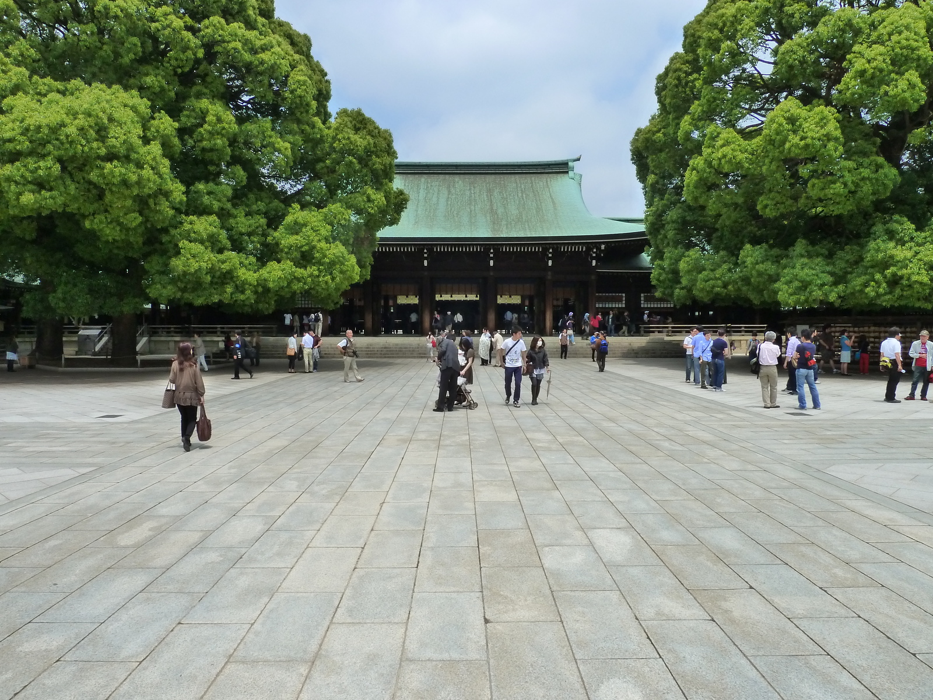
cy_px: 350
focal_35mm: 25
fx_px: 674
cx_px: 466
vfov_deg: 54.9
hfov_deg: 69.4
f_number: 5.6
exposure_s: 1/500
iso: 200
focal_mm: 4.1
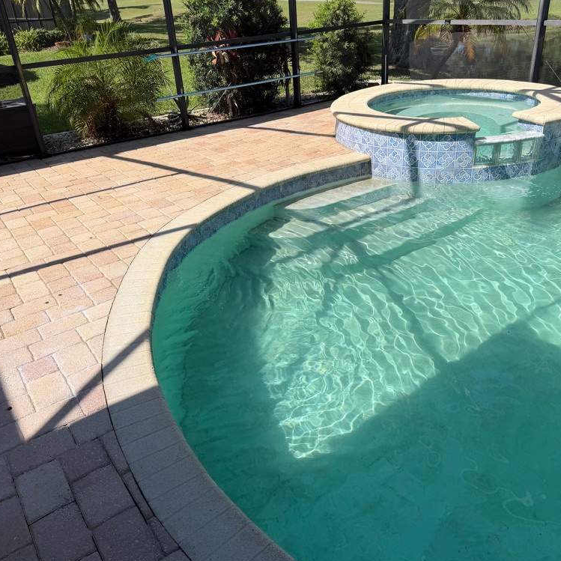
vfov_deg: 55.6
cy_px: 294
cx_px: 279
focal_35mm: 29
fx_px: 532
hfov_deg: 55.6
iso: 80
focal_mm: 6.76
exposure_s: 1/3021
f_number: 1.78
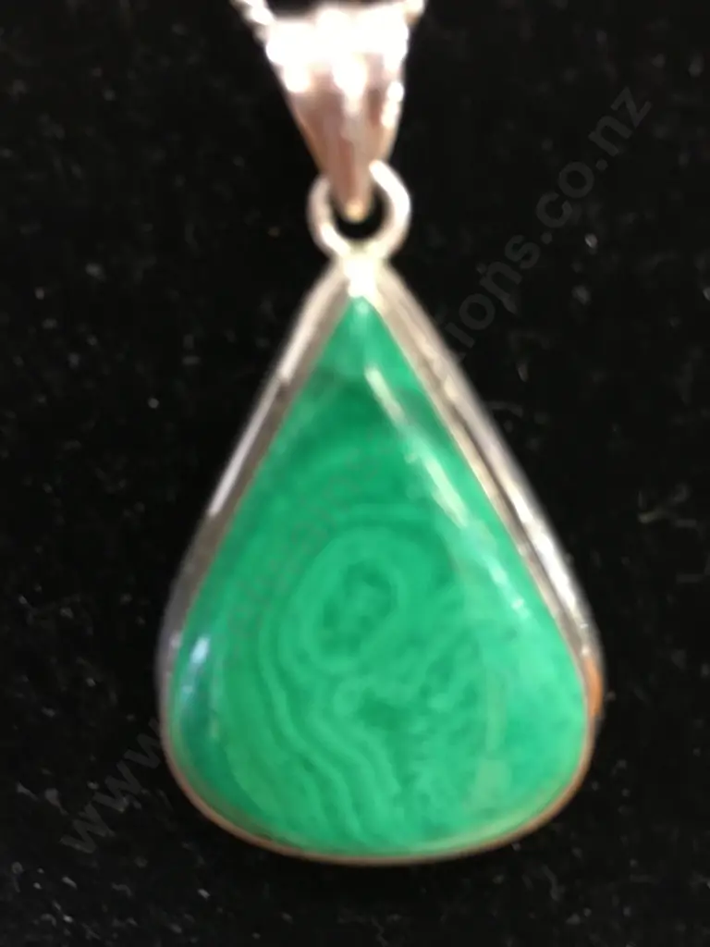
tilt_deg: -26.3
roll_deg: +1.8
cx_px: 355
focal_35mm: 29
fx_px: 793
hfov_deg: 48.2
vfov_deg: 61.7
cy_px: 474
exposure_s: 1/10
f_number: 2.2
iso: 100
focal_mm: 4.15
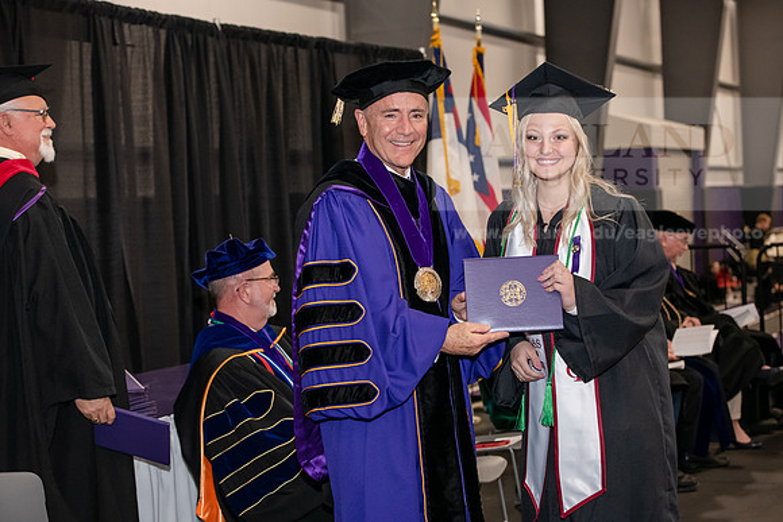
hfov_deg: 28.8
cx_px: 392
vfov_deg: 19.5
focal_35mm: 70
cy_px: 261
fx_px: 1523
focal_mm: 70
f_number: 5
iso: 2500
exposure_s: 1/200
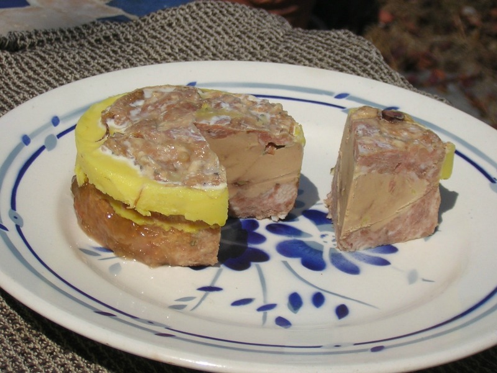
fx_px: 1493
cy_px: 186
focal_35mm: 104
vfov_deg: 14.2
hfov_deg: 18.9
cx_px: 248
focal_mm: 13.6
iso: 100
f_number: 4.6
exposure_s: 1/1381
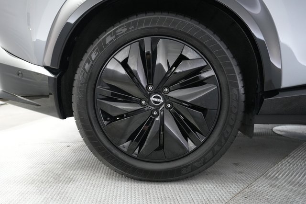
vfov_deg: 53.1
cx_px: 153
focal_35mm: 24
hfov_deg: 73.8
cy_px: 102
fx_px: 204
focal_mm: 24
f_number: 2.8
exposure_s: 1/160
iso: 6400
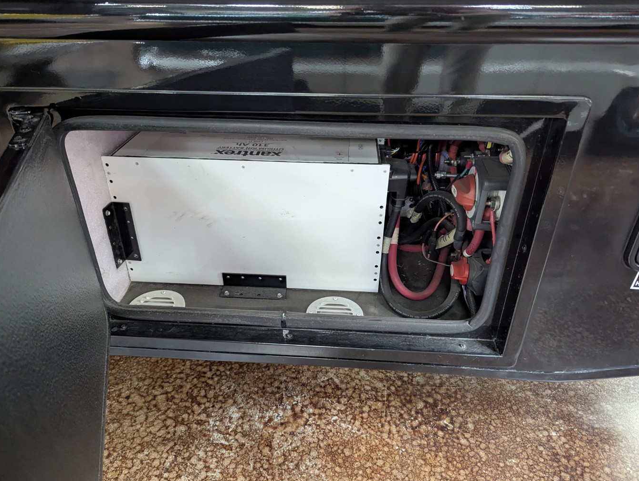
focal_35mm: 25
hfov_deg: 69.3
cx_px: 313
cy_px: 240
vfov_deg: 55.0
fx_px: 462
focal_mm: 6.81
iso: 1646
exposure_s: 1/120
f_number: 1.85
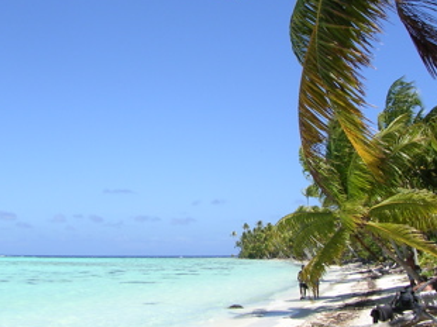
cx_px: 158
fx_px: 681
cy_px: 101
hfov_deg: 35.3
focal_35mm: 54
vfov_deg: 26.8
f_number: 5.6
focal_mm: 5.8
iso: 100
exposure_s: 1/263
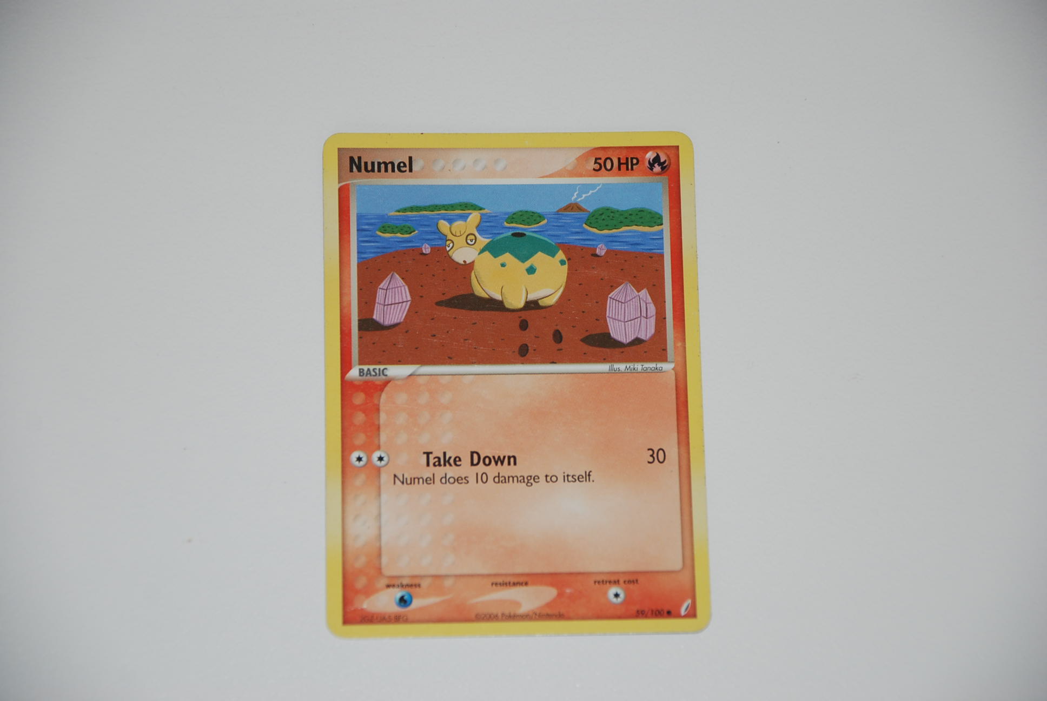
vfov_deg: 8.7
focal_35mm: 158
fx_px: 4586
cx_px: 524
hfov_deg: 13.0
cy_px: 350
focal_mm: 105
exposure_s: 1/60
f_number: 5.6
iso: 200
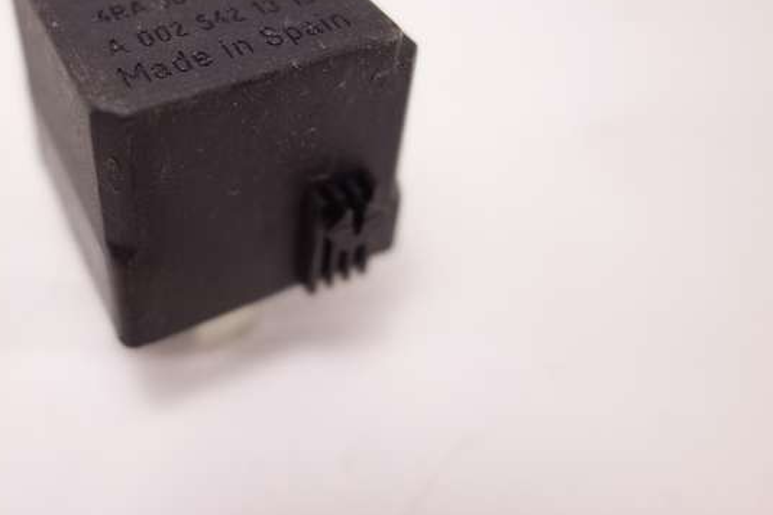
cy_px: 128
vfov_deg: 30.7
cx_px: 233
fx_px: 923
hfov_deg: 44.5
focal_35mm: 43
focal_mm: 10.4
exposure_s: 1/100
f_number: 2.2
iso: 125
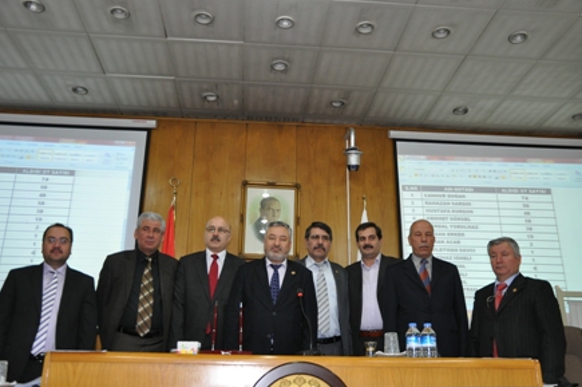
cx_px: 284
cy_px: 198
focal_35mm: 34
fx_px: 549
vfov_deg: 38.8
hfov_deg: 55.8
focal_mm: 22
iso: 800
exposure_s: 1/20
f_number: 4
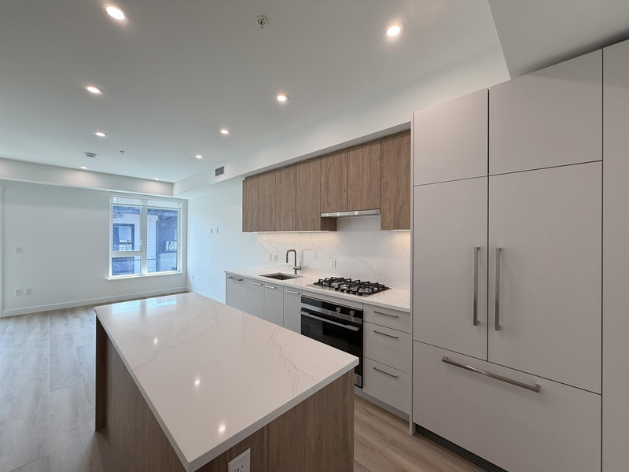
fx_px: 254
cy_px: 236
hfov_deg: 102.1
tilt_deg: +0.4
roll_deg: -0.3
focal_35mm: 14
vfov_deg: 85.7
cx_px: 314
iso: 200
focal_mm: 2.22
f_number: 2.2
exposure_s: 1/120
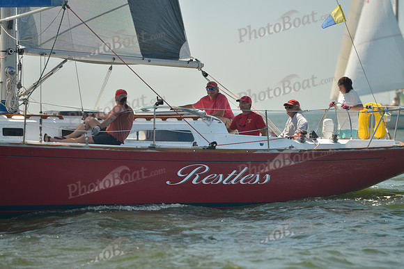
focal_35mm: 175
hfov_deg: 11.7
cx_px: 202
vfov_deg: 7.9
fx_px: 1964
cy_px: 134
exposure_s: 1/800
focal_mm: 175
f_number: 4
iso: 200
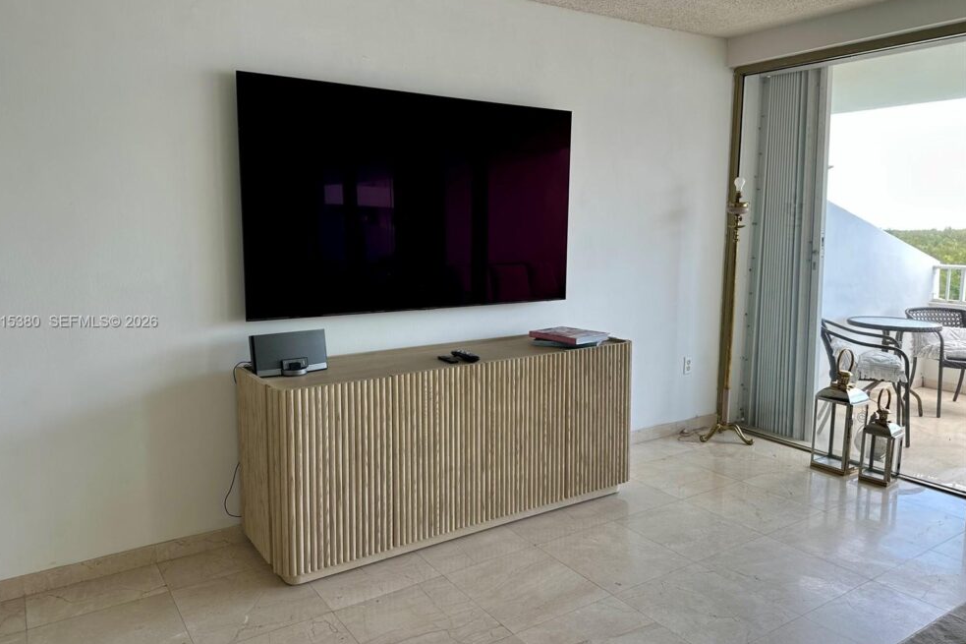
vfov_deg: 49.5
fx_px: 698
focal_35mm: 26
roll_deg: -0.1
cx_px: 465
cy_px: 322
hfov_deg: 69.4
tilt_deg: -7.3
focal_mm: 6.86
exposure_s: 1/125
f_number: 1.78
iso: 50
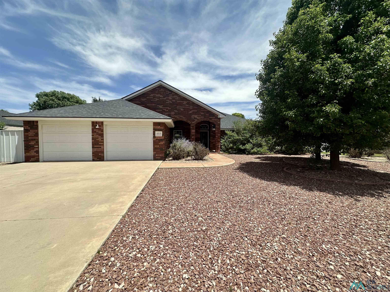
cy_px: 146
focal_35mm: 14
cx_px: 195
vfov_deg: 85.7
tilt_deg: -1.1
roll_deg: -1.2
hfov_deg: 102.1
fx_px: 158
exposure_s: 1/2618
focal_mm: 2.22
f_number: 2.2
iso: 50
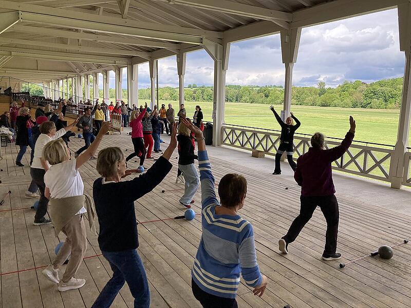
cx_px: 206
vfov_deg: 49.7
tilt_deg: -4.7
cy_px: 154
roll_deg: -1.6
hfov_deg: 63.4
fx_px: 332
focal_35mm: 28
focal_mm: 3.99
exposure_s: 1/631
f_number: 1.8
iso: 20
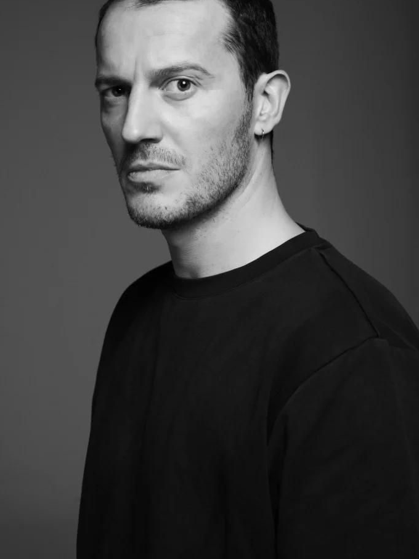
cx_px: 210
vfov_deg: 25.6
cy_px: 248
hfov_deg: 19.4
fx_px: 1227
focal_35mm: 76
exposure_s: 1/160
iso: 125
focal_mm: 70
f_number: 9
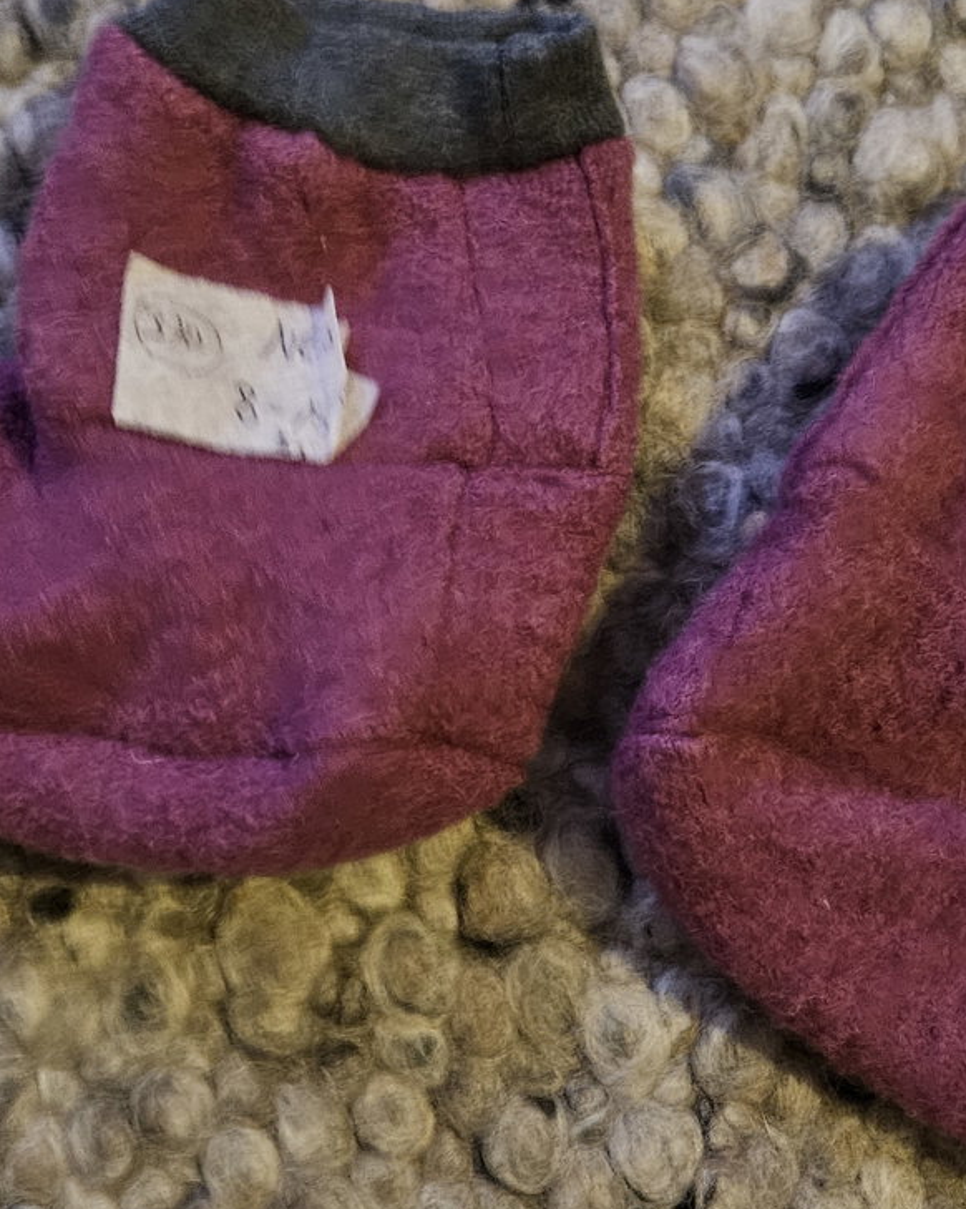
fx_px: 1823
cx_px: 432
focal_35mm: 51
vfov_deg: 36.7
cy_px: 597
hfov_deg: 29.7
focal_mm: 5.4
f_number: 1.8
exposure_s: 1/25
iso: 1250
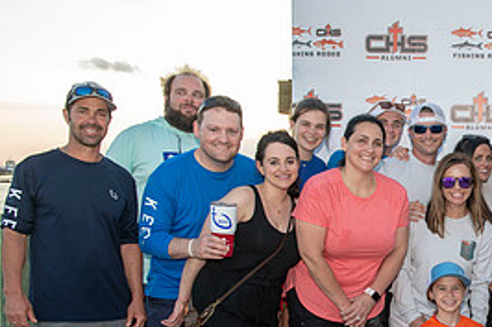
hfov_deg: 30.6
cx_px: 488
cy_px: 275
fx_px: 833
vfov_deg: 21.9
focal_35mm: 61
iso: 200
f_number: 4.5
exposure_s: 1/160
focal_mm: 28
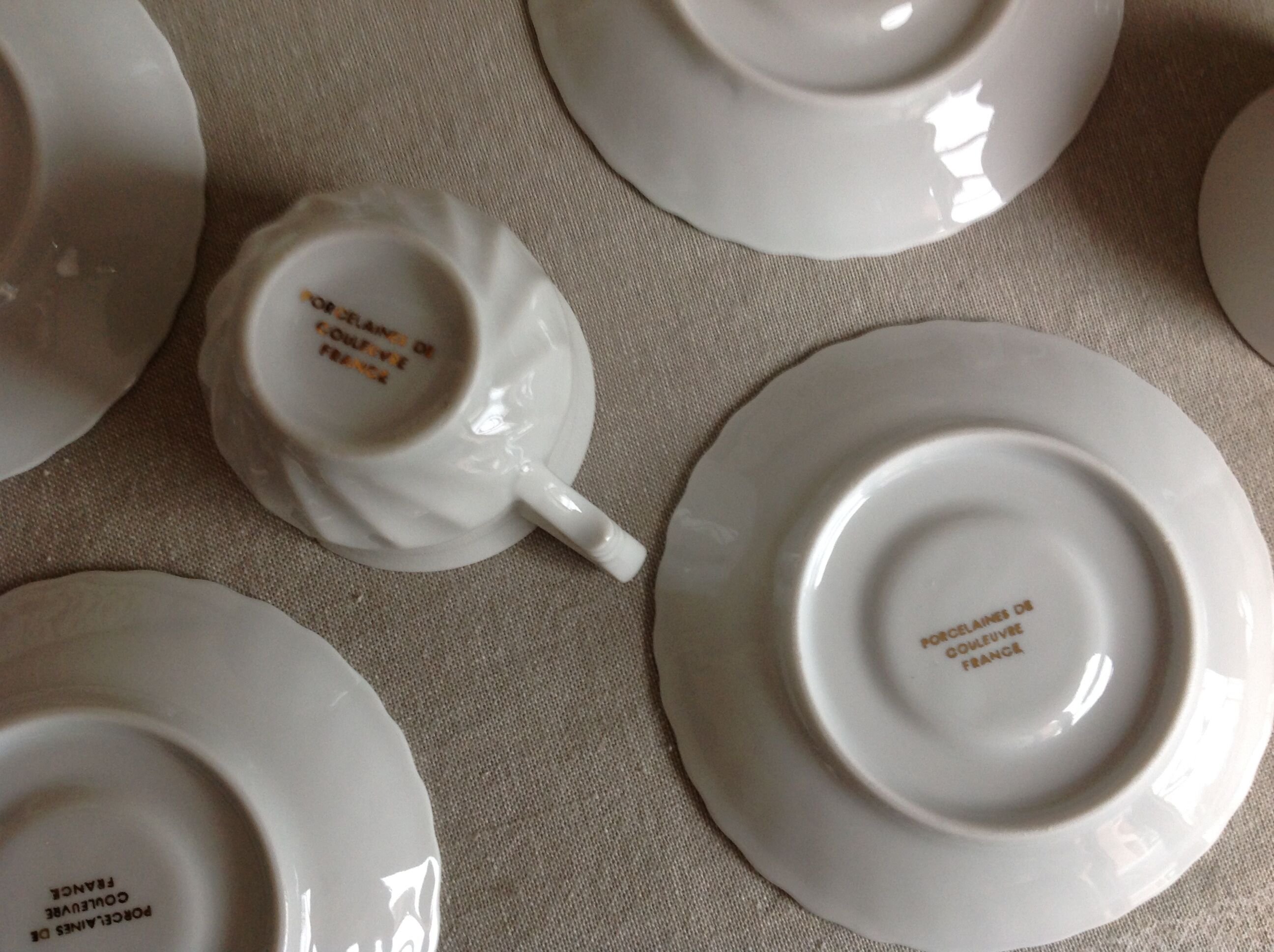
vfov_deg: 40.6
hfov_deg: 52.7
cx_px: 637
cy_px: 476
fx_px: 1286
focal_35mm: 35
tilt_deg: -85.0
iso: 100
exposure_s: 1/15
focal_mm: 4.28
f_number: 2.4
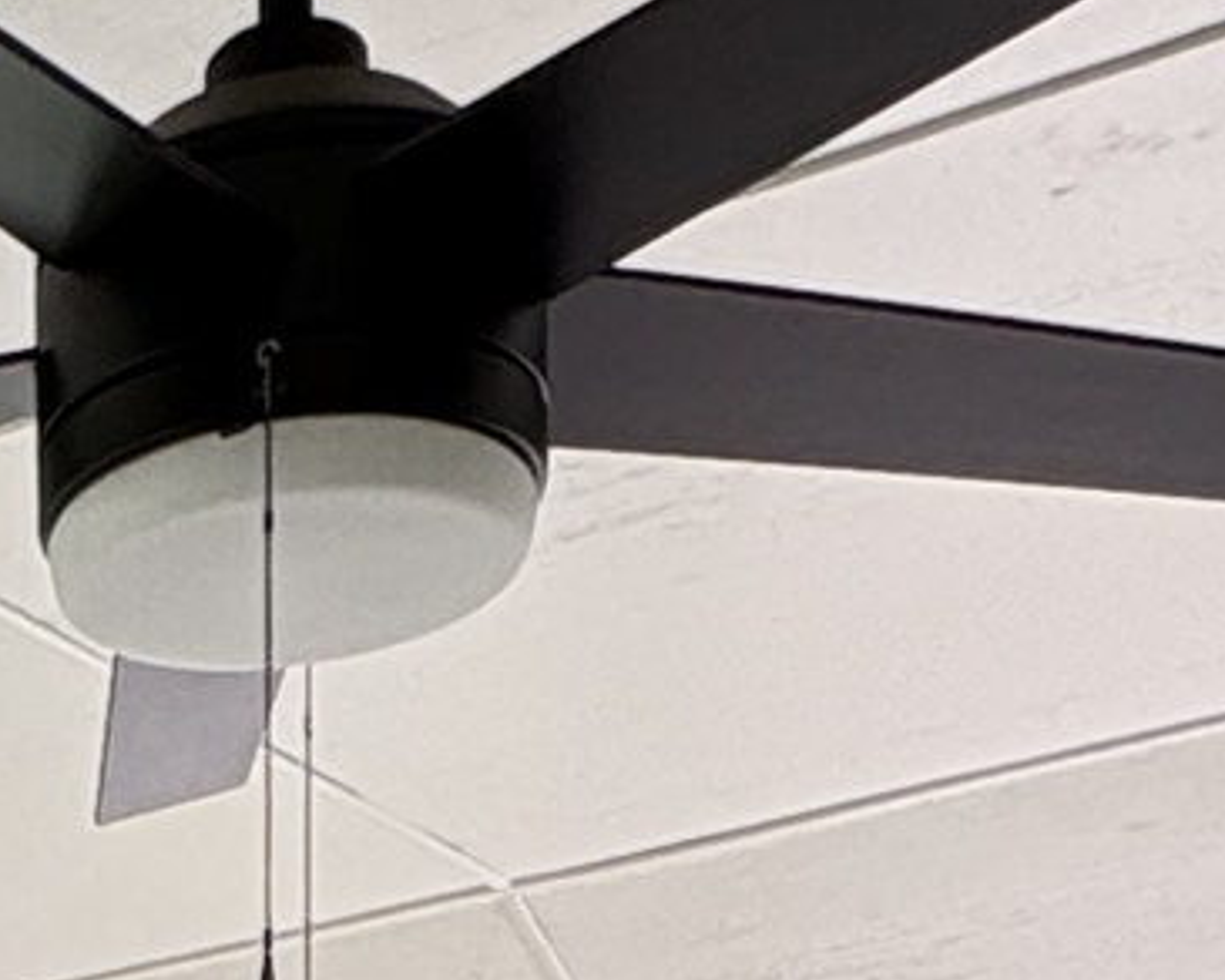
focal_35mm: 115
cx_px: -436
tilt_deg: -8.8
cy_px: 2873
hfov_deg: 15.8
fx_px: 4169
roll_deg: +1.8
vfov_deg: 10.2
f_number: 2.2
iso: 80
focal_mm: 2.22
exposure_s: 1/99
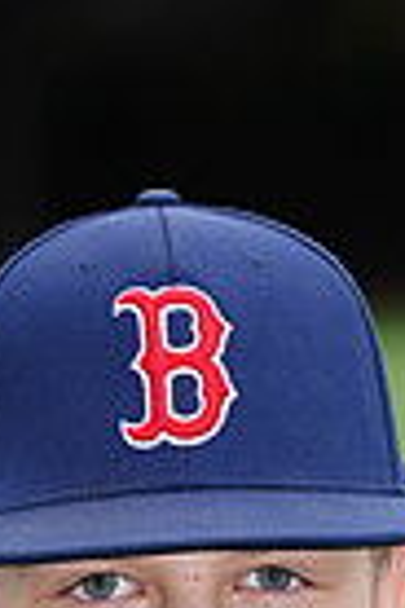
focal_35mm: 832
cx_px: 183
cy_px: 978
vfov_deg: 2.5
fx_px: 14039
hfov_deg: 1.7
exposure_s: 1/250
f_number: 8
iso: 200
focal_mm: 198
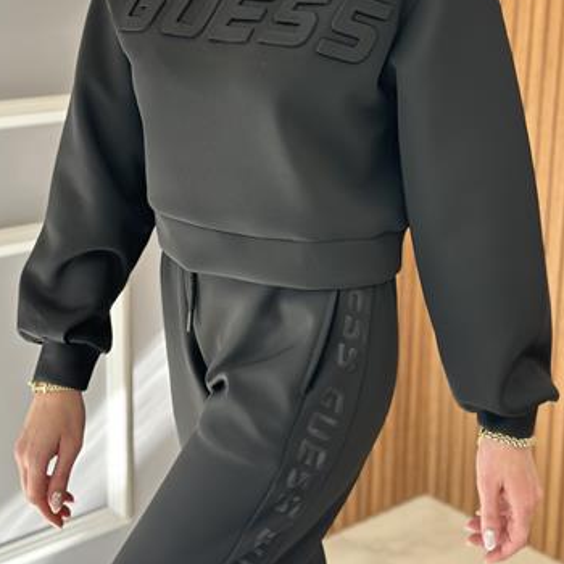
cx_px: 272
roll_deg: -1.5
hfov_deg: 27.3
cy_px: 187
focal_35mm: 63
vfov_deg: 27.1
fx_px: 1161
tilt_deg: -12.8
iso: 125
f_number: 1.78
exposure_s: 1/149
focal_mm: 6.86
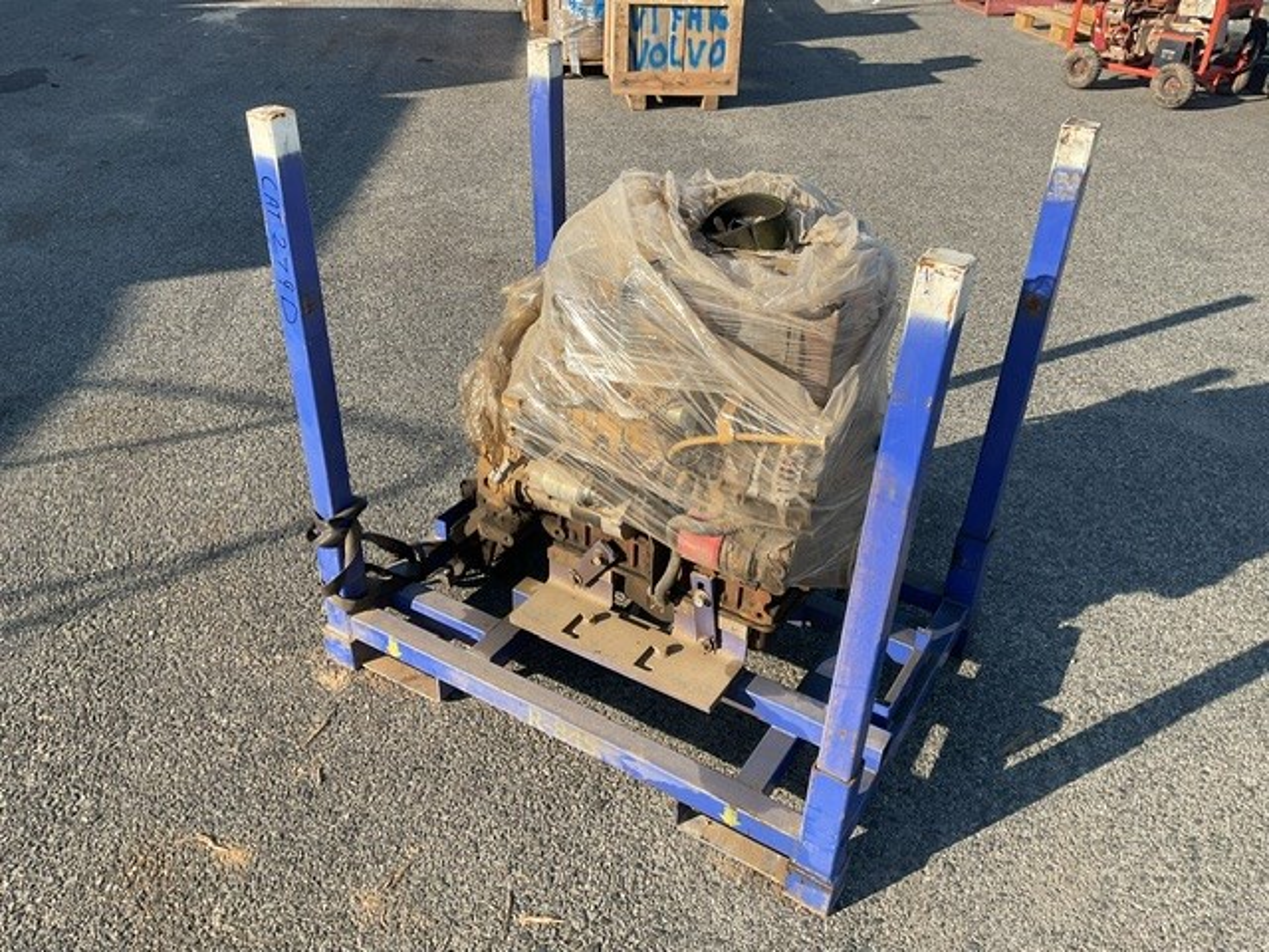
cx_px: 634
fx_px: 1063
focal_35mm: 29
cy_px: 476
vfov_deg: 48.2
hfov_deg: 61.7
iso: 16
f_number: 1.8
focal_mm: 3
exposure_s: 1/929
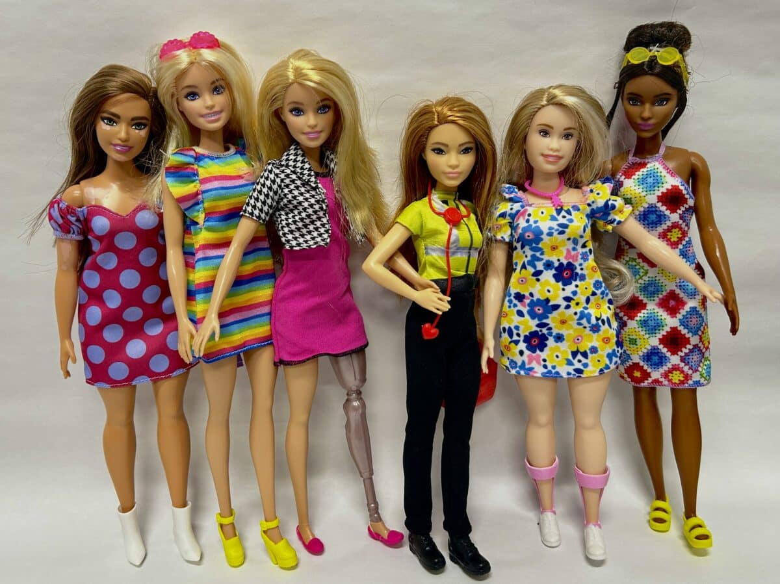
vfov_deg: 53.0
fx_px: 586
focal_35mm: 26
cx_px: 390
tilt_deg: -21.3
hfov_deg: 67.3
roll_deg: +2.5
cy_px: 292
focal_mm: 5.7
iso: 100
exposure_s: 1/49
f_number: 1.5
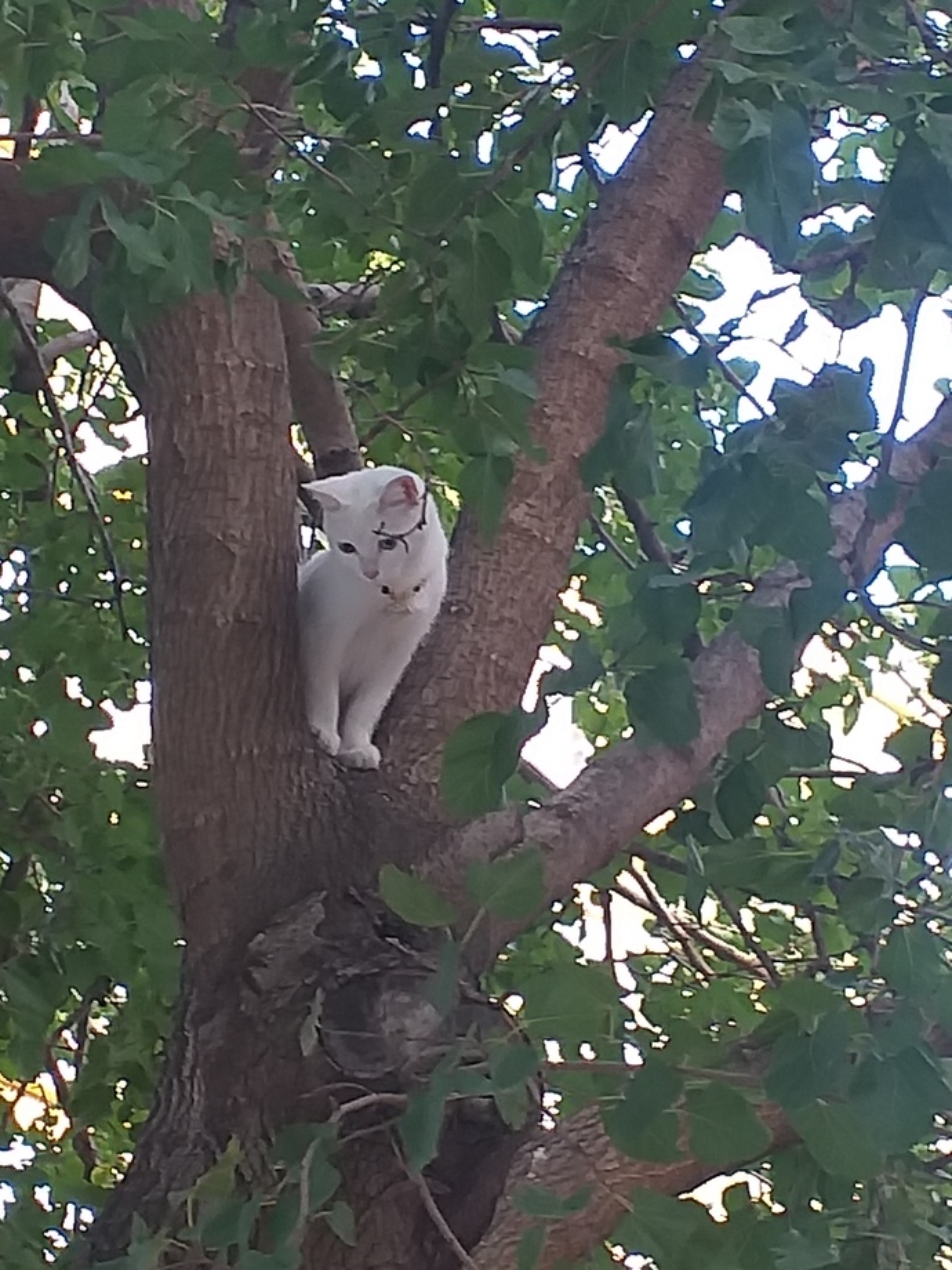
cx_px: 476
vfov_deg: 65.3
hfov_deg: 51.4
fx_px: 990
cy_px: 635
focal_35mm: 27
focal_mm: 3.6
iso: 50
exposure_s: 1/50
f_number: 1.9
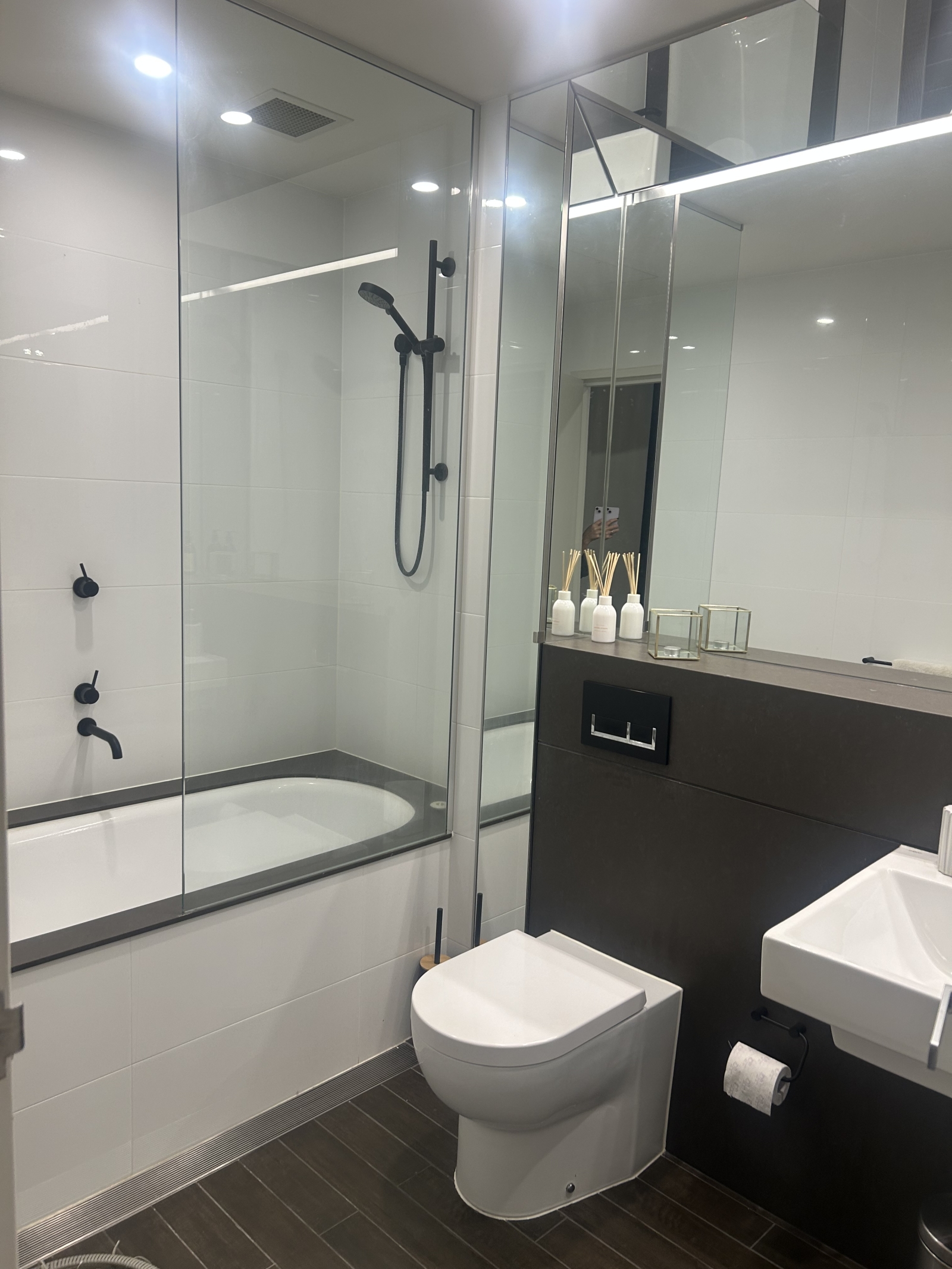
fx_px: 953
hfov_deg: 53.1
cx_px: 476
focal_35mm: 26
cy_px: 634
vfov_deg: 67.3
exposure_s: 1/100
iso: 64
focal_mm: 5.7
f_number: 1.5
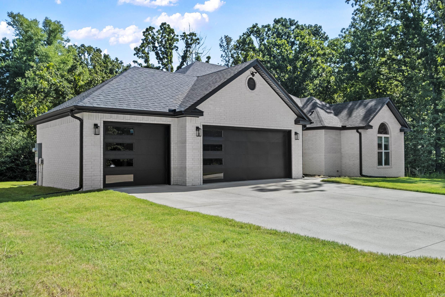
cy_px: 148
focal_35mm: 27
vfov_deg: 47.9
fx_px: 334
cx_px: 222
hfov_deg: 67.4
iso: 400
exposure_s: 1/500
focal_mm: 18.2
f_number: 5.6
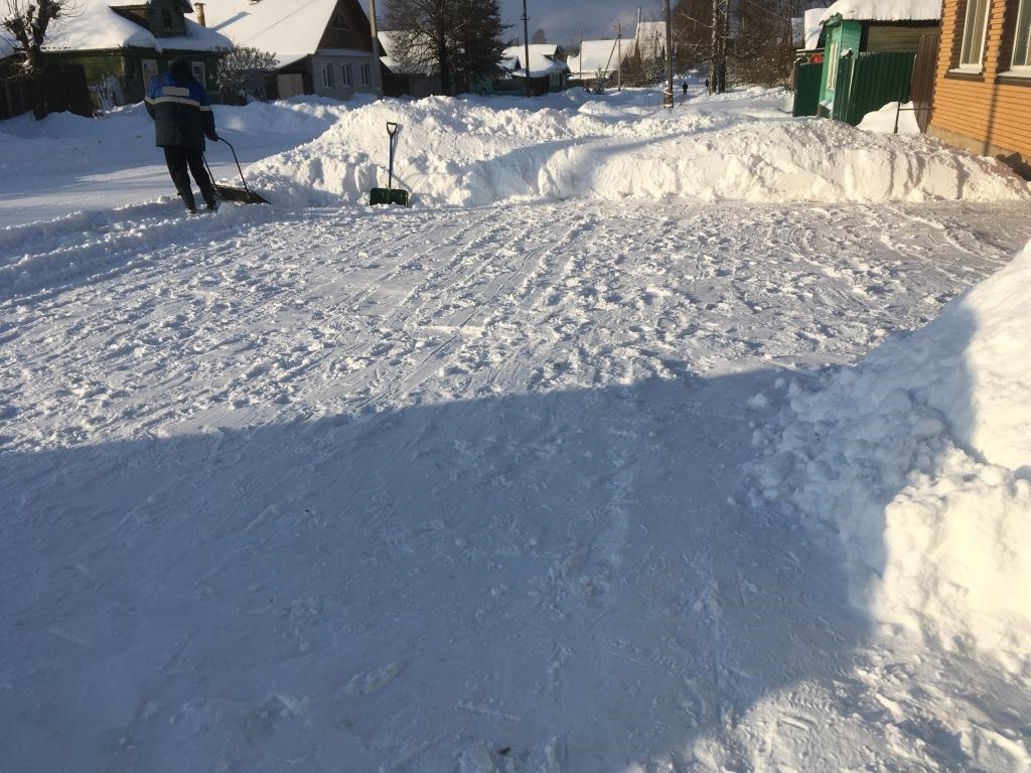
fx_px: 864
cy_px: 386
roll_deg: +1.6
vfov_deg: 48.2
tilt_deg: -20.3
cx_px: 516
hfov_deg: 61.7
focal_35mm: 29
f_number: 2.2
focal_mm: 4.15
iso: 25
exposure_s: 1/2262
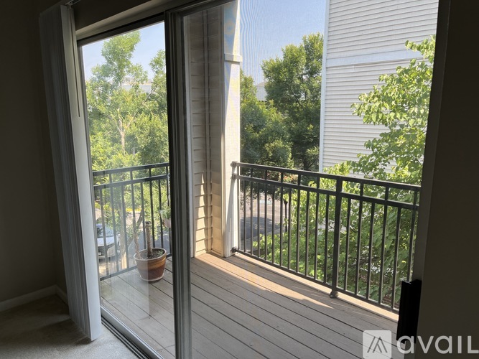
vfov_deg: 53.0
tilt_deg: -10.8
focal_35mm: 26
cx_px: 240
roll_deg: +0.3
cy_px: 180
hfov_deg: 67.3
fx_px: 360
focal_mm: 5.1
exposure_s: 1/390
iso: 50
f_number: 1.6
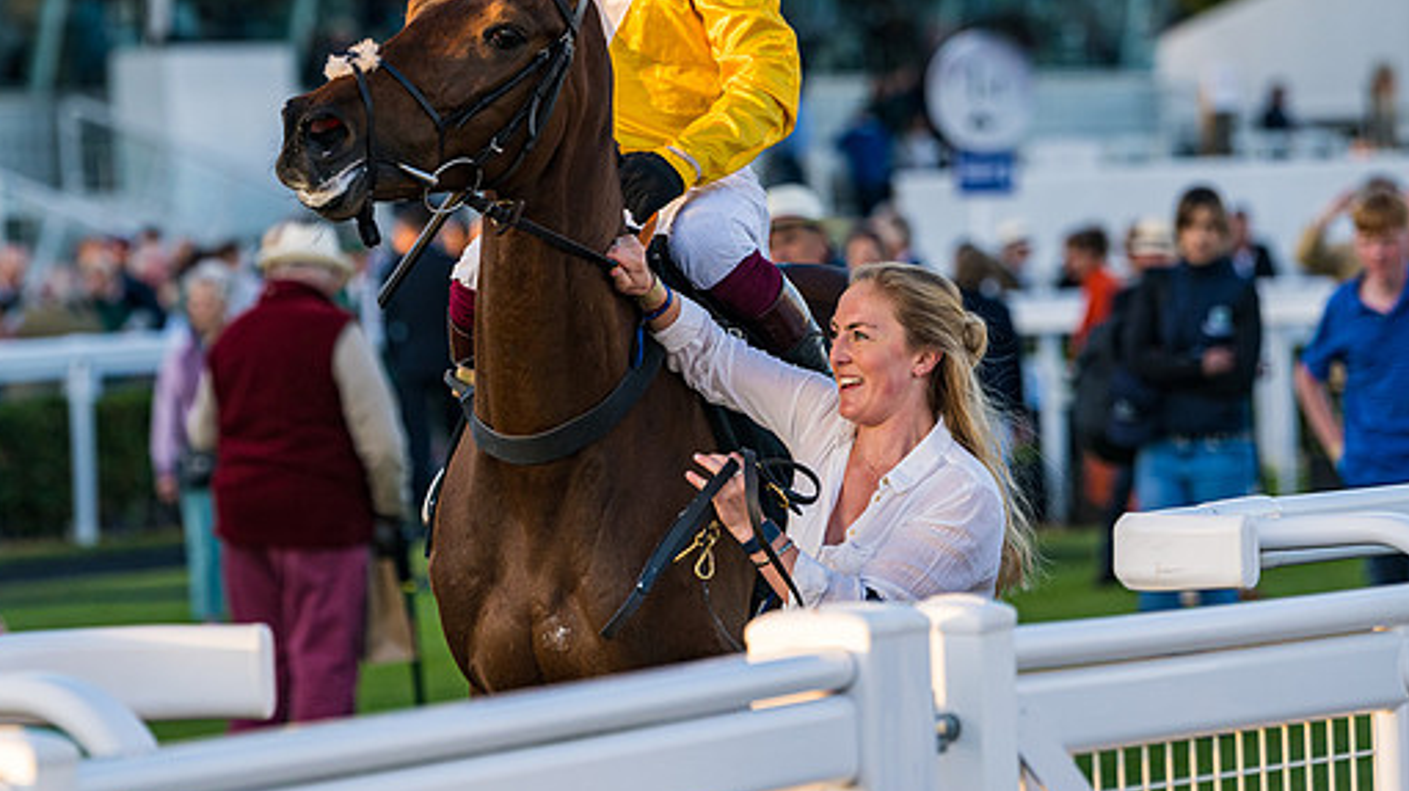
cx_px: 513
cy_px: 307
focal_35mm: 275
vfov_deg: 4.4
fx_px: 10271
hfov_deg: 7.8
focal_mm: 170
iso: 400
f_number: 4
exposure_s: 1/640
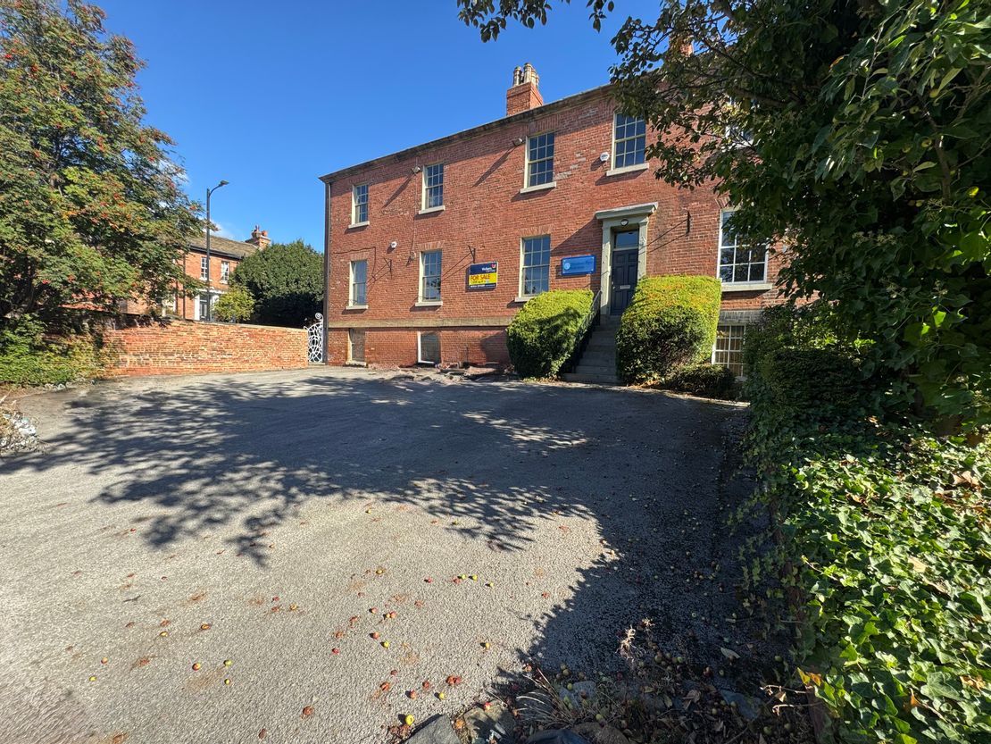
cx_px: 496
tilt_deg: -2.3
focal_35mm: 14
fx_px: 401
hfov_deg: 102.1
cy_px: 372
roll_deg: -1.8
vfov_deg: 85.7
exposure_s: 1/428
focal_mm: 2.22
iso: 40
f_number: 2.2
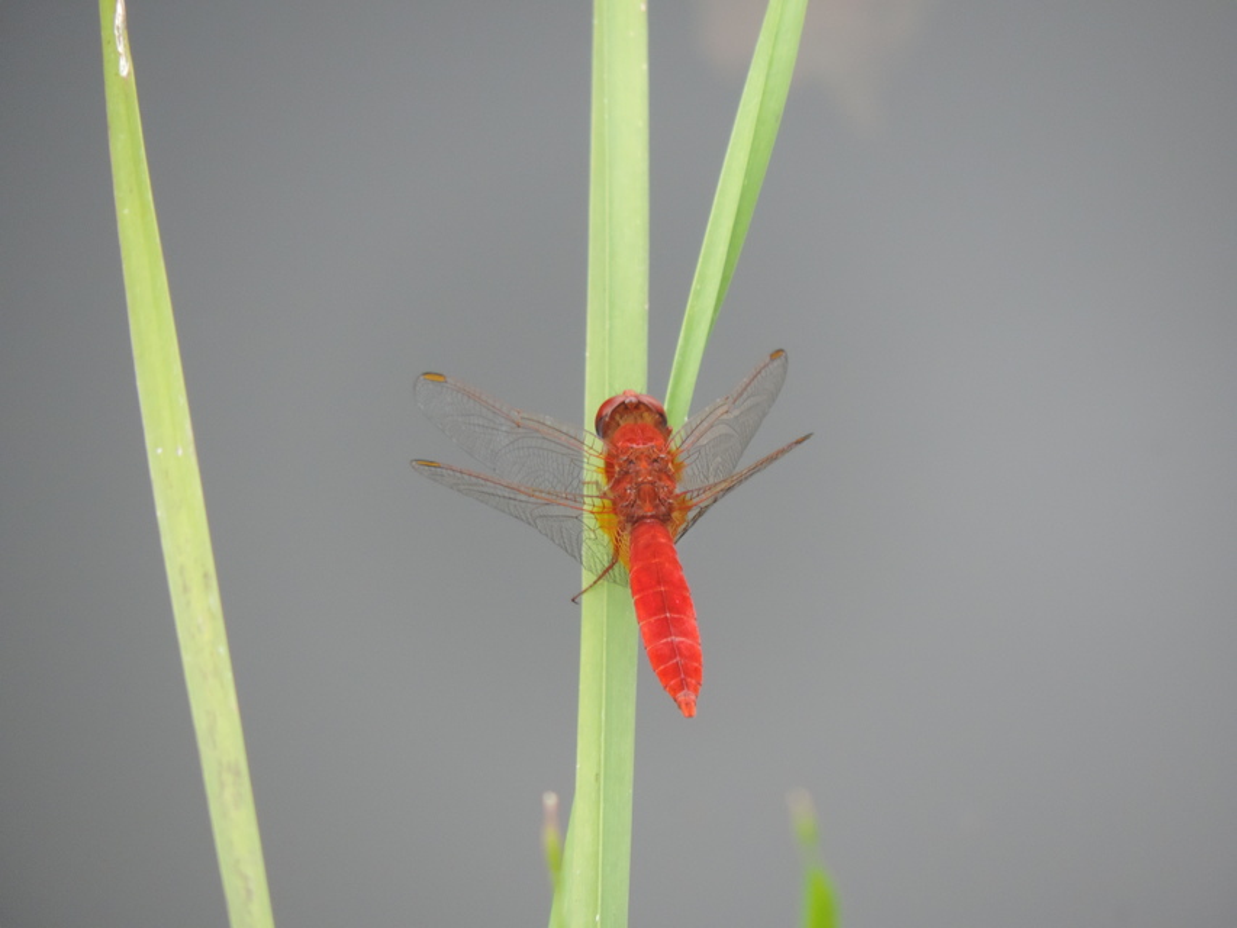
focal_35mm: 1000
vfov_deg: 1.5
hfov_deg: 2.0
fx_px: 35740
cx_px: 618
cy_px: 464
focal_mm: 180
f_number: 5.9
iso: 400
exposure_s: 1/250
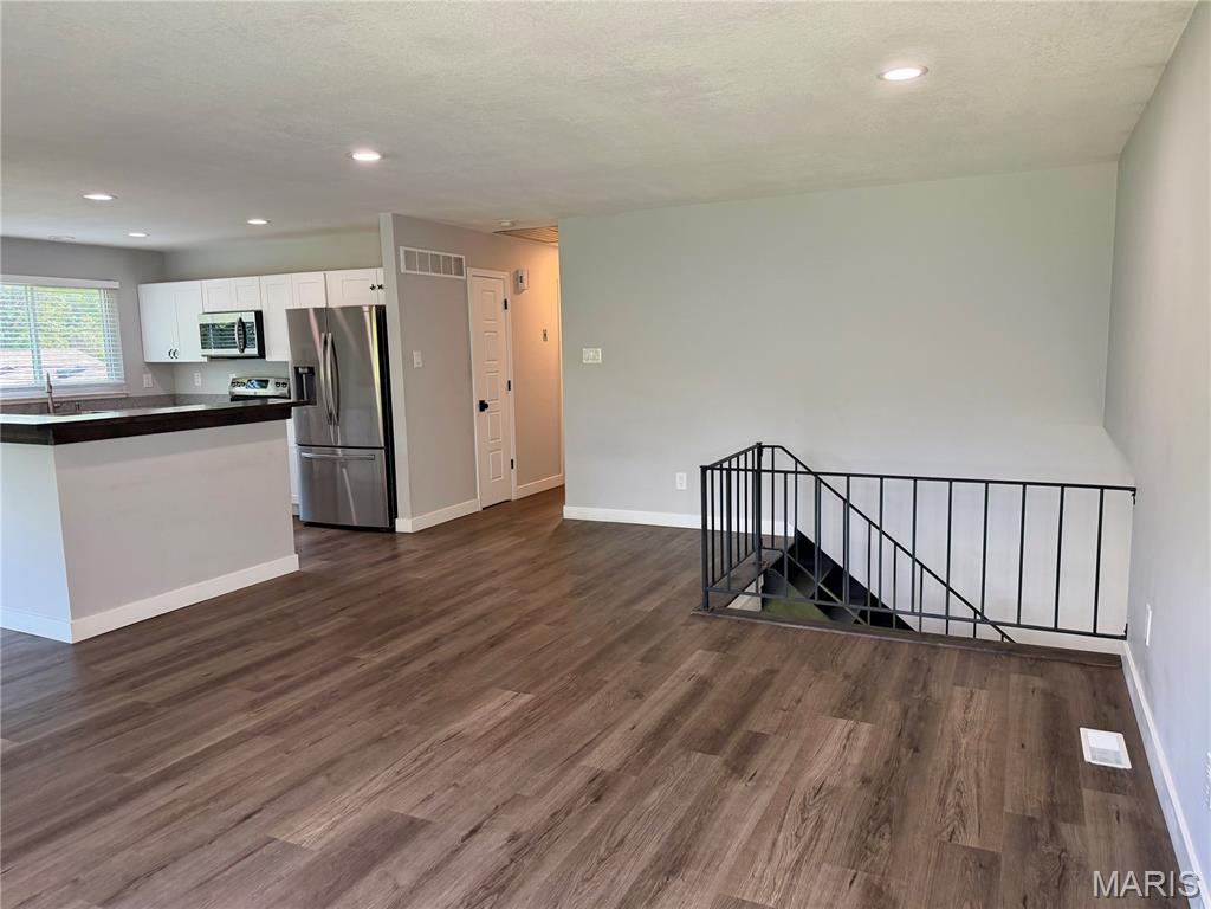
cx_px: 606
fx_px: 840
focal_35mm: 24
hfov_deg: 71.6
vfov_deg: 56.8
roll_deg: +1.0
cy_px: 454
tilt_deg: -8.2
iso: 200
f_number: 1.78
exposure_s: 1/125
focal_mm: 6.76
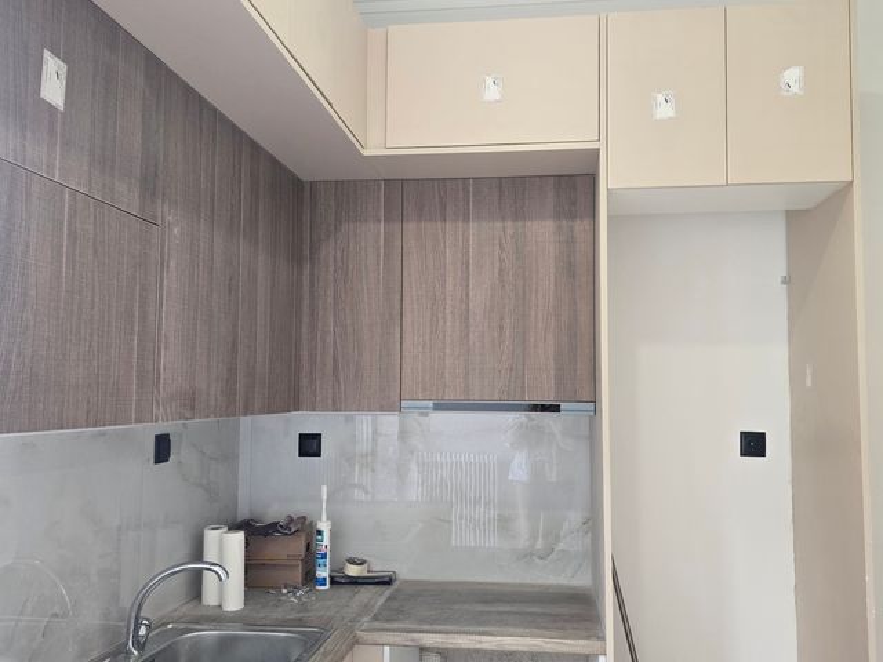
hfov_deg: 73.9
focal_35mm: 23
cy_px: 331
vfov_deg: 58.9
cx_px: 442
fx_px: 587
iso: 125
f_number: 1.7
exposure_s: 1/100
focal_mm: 6.3
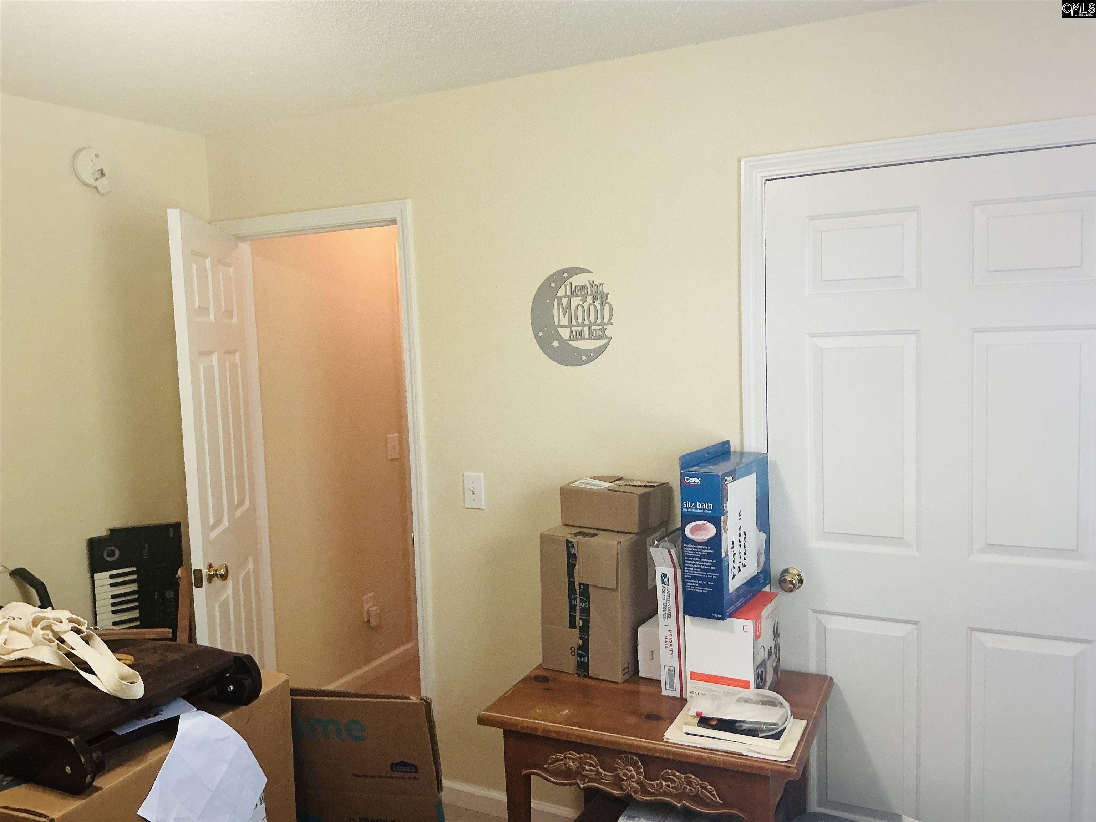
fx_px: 918
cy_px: 411
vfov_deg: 48.2
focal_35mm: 29
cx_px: 548
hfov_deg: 61.7
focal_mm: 3
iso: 125
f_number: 1.8
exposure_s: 1/60
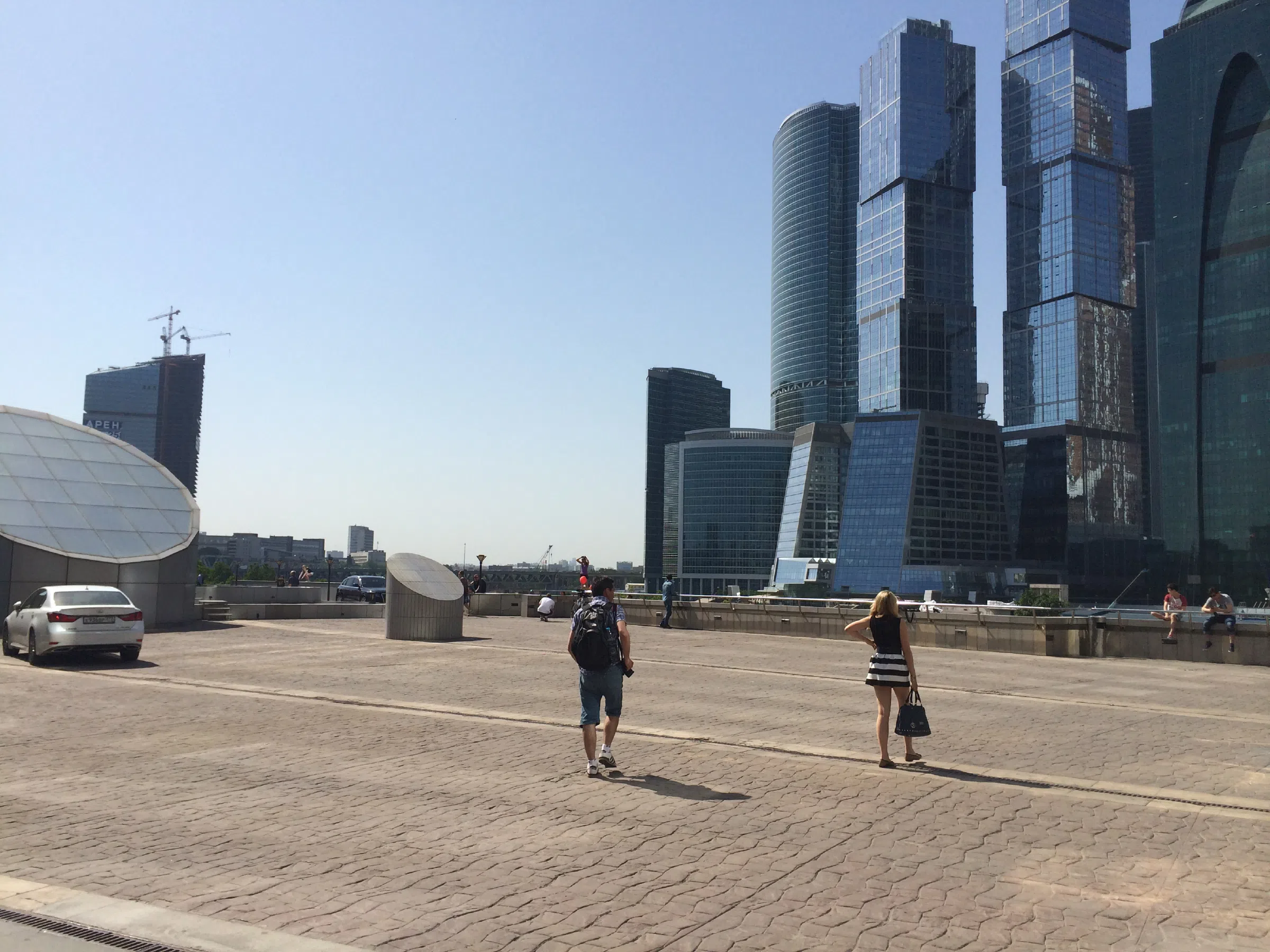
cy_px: 476
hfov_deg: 60.0
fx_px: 1101
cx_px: 635
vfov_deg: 46.8
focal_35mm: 30
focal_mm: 4.12
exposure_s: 1/4115
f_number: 2.2
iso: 40
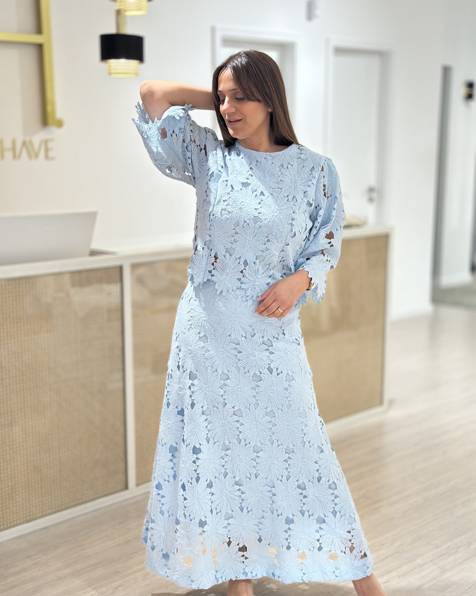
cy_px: 320
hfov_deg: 29.7
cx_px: 234
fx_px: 898
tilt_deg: -11.0
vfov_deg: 36.6
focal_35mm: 51
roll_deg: -0.7
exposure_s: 1/100
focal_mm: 6.86
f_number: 1.78
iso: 125
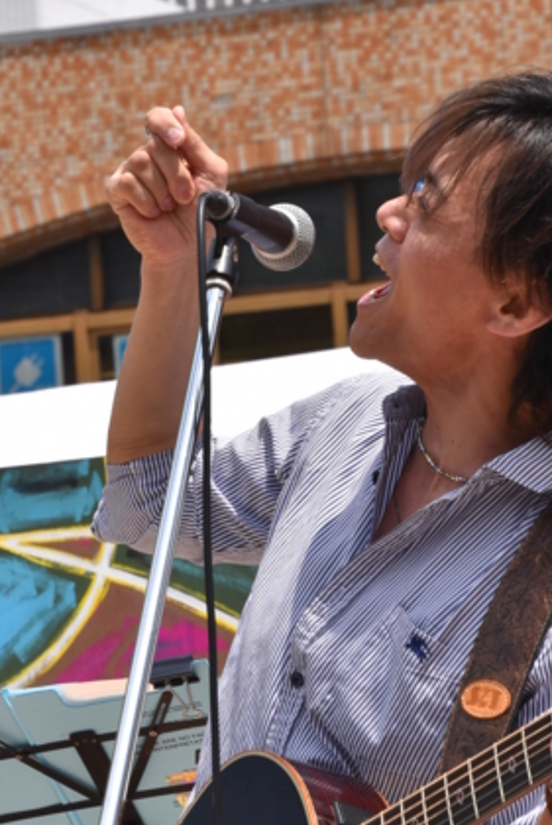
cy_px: 432
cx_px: 168
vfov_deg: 8.4
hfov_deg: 5.6
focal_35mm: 246
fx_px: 5644
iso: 200
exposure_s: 1/500
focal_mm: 86
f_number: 11
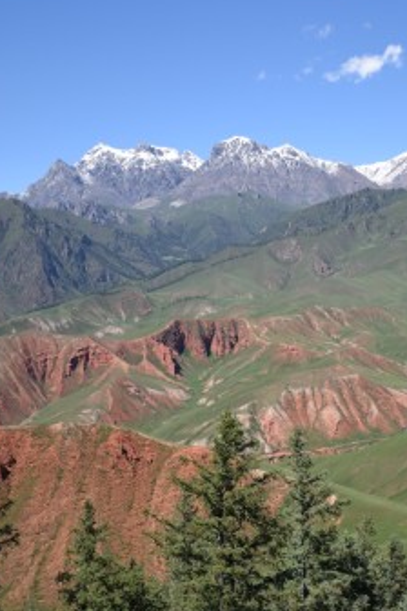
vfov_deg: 33.9
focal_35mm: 59
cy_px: 278
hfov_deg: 22.8
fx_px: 1000
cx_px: 289
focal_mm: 22
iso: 400
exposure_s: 1/4000
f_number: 3.5
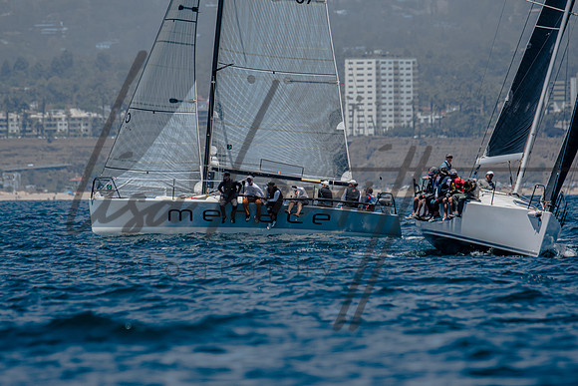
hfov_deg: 3.5
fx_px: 9394
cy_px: 193
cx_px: 289
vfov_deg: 2.4
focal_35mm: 585
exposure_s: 1/2000
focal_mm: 390
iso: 200
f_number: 5.6
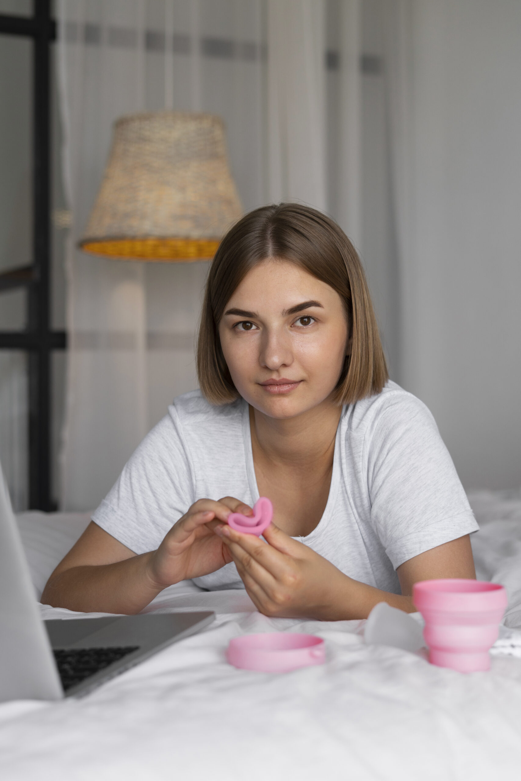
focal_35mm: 50
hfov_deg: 27.0
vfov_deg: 39.6
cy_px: 390
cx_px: 260
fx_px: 1085
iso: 320
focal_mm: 50
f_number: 2.8
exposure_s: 1/320
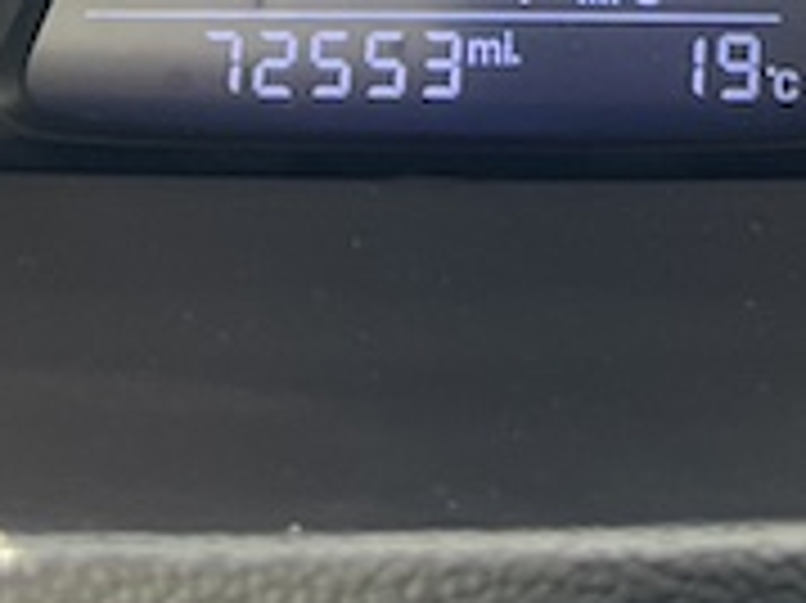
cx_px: 576
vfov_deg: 9.4
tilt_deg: -22.8
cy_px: -693
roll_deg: +0.4
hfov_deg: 13.6
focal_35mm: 145
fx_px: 3374
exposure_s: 1/106
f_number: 1.5
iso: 125
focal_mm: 5.7
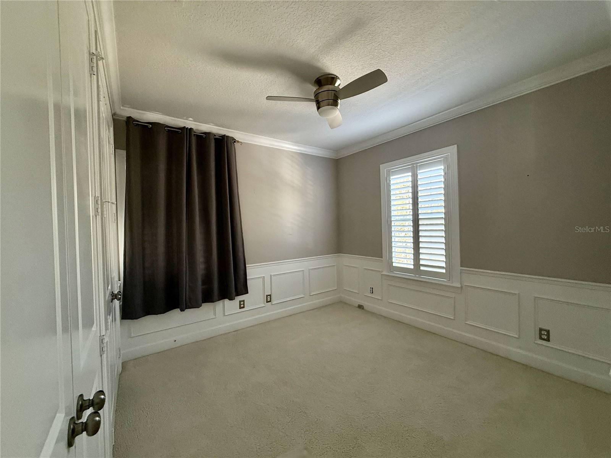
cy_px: 229
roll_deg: +0.7
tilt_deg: -0.1
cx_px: 306
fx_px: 247
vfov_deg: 85.7
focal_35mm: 14
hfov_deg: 102.1
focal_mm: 2.22
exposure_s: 1/99
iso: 250
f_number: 2.2
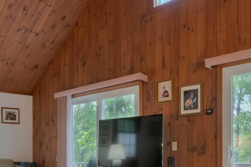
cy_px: 155
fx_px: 321
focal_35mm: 46
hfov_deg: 42.2
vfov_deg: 28.0
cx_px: 85
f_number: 8
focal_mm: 16
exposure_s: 1/200
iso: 800
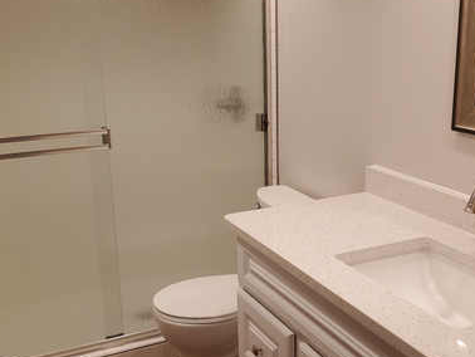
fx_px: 604
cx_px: 292
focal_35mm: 44
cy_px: 204
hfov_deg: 42.7
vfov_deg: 32.9
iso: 50
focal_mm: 4.3
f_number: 1.5
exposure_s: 1/120
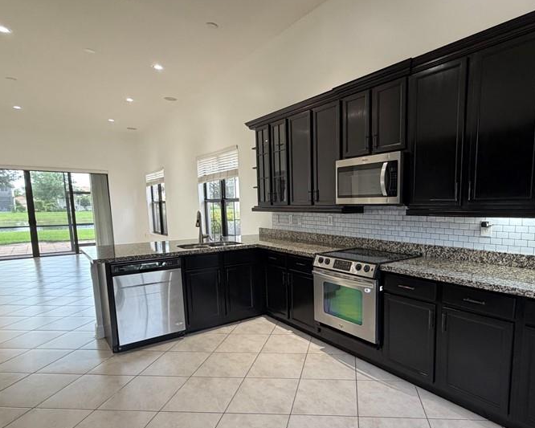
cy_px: 247
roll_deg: +0.6
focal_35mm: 21
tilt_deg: -7.3
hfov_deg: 76.3
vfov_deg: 65.2
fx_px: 333
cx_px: 333
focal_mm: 2.22
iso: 320
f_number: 2.2
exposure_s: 1/120
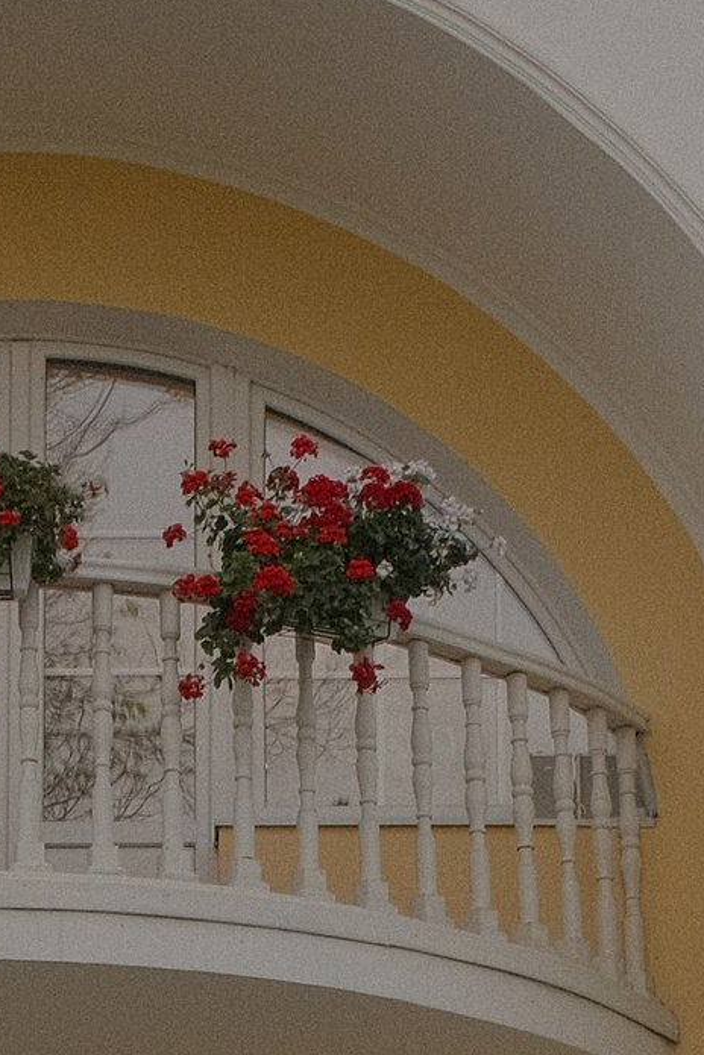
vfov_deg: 11.5
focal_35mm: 171
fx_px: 5016
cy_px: 1592
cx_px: 6
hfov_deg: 8.0
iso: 640
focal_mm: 20.4
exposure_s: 1/2500
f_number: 4
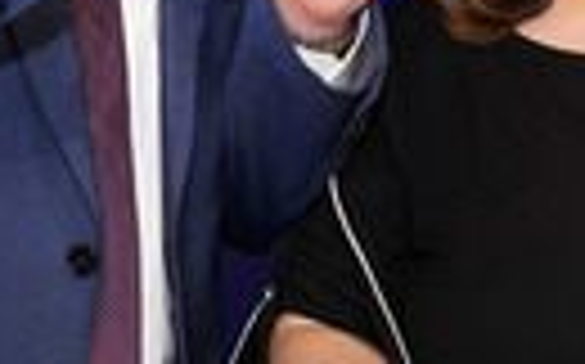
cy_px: -40
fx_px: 1577
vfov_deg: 12.9
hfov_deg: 20.9
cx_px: 385
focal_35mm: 99
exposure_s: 1/125
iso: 2000
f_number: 5
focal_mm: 28
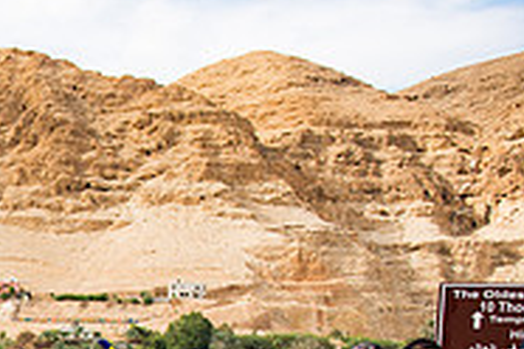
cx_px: -245
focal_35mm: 75
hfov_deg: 22.5
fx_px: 1092
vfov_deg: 16.9
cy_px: 477
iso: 200
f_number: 2.8
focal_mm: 24
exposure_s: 1/2500
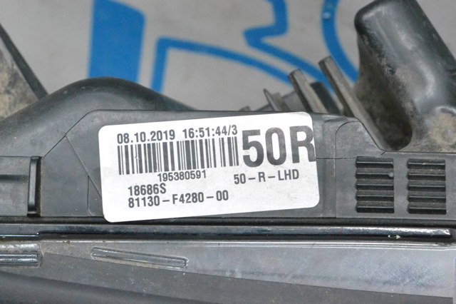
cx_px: 228
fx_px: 1044
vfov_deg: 16.5
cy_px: 152
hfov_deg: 24.6
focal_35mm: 82
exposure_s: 1/100
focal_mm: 55
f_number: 13
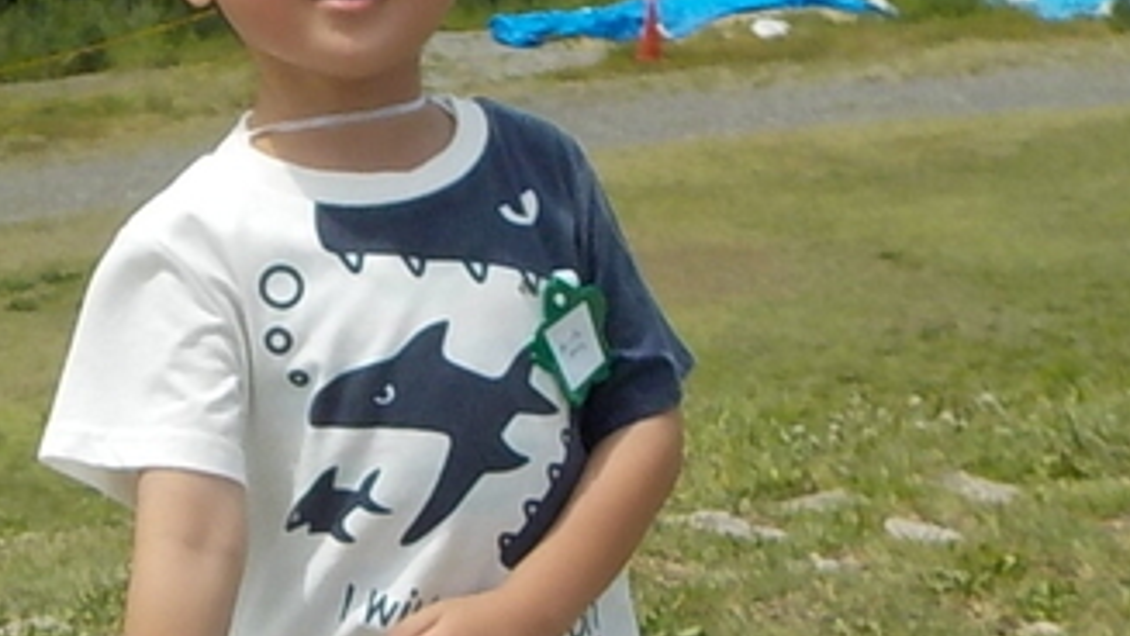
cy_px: 425
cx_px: 380
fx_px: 3596
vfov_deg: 10.1
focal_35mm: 120
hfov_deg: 17.8
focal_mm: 4.1
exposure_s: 1/2000
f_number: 3.3
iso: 125
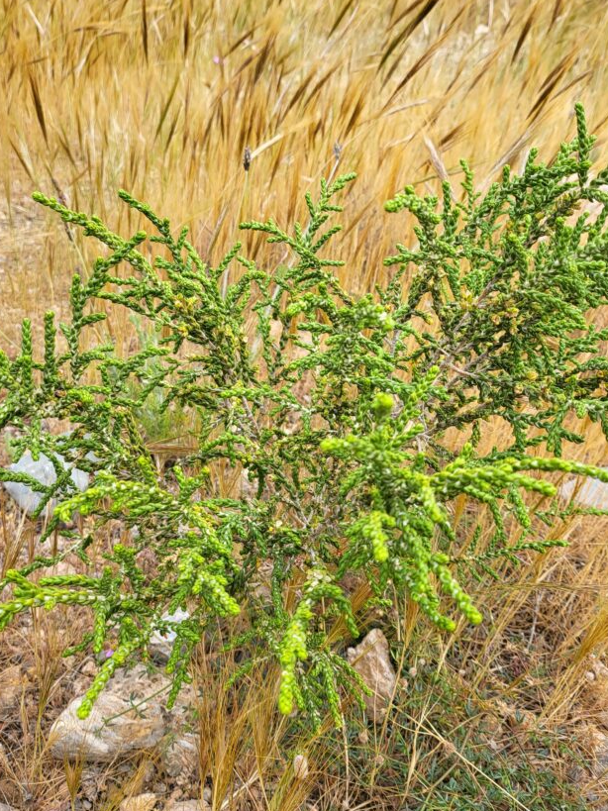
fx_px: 703
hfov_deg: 46.8
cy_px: 420
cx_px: 288
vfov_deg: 60.0
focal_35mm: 30
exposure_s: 1/279
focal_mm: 5
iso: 40
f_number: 1.8
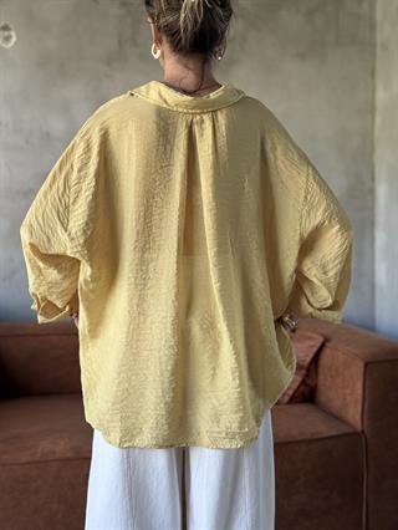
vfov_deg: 39.6
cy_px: 265
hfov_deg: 30.3
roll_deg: -0.5
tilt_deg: -4.0
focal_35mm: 48
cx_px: 199
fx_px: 735
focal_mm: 6.76
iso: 125
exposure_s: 1/60
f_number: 1.78
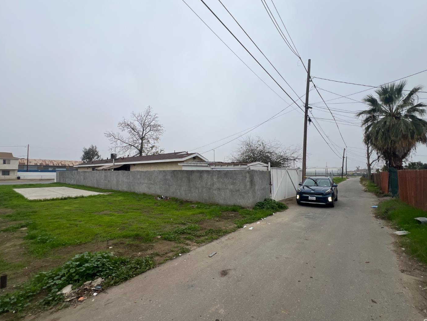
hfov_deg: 102.0
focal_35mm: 14
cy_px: 167
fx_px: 173
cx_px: 222
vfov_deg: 85.6
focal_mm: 1.57
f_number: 1.8
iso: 32
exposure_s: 1/598
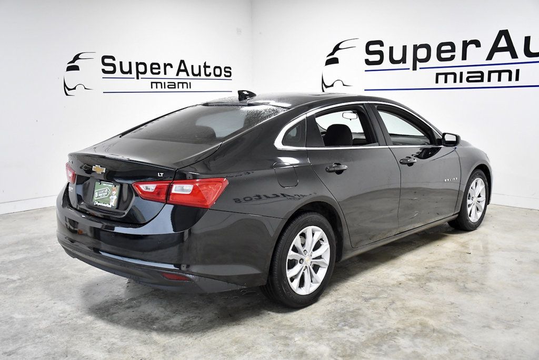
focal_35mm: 36
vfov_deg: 36.9
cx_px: 270
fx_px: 539
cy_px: 180
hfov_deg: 53.1
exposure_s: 1/320
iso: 2500
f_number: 4.5
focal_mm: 24
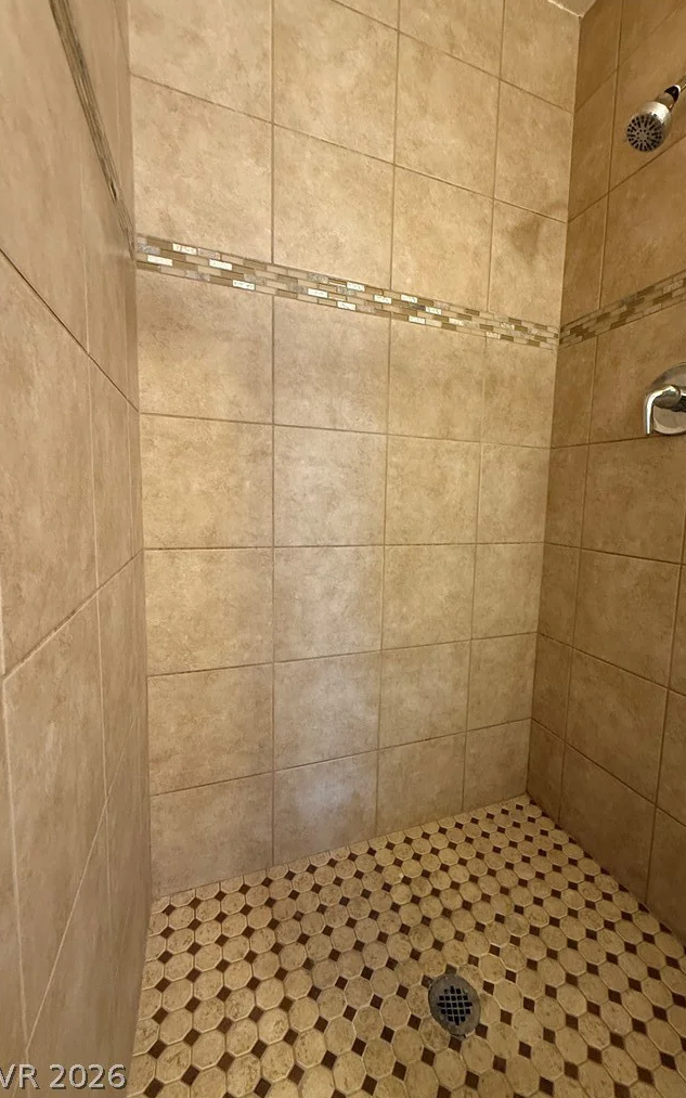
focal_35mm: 15
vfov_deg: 101.5
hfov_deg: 74.5
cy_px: 546
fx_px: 449
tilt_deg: -5.9
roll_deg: +0.3
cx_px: 386
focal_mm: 2.22
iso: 400
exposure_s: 1/60
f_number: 2.2
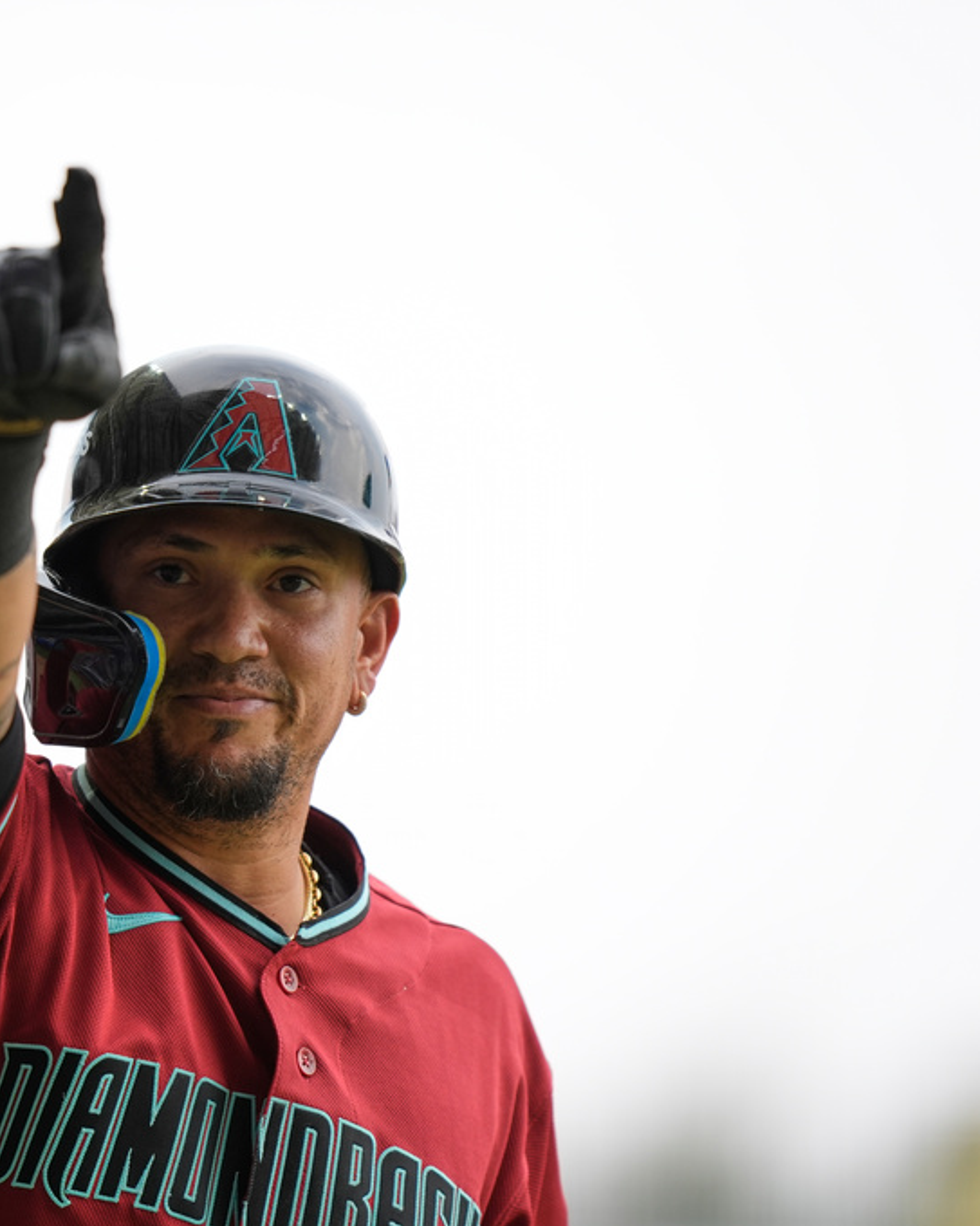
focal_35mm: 566
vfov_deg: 3.4
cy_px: 612
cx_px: 155
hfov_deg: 2.7
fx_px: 20525
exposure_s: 1/1600
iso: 400
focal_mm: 400
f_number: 2.8
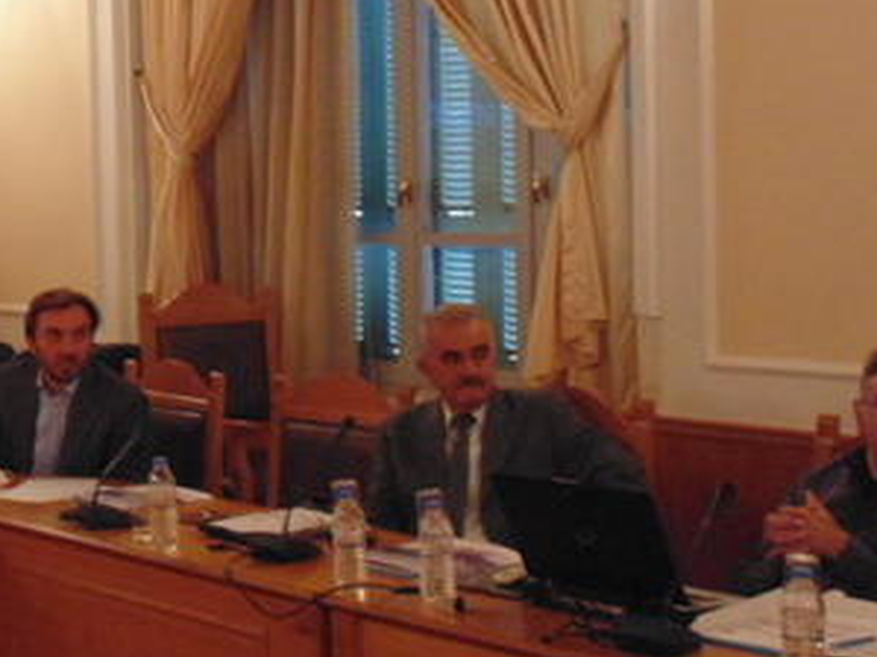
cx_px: -129
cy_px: 290
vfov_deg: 18.0
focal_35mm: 82
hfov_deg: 22.3
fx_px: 2077
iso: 400
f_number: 3.4
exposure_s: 1/10
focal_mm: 6.2
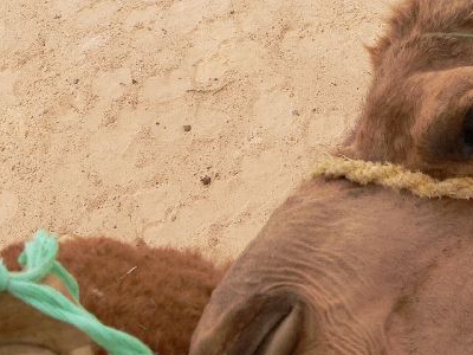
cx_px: 363
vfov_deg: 20.3
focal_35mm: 72
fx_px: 984
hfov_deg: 26.6
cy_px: 262
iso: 80
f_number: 4
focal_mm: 6
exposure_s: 1/500
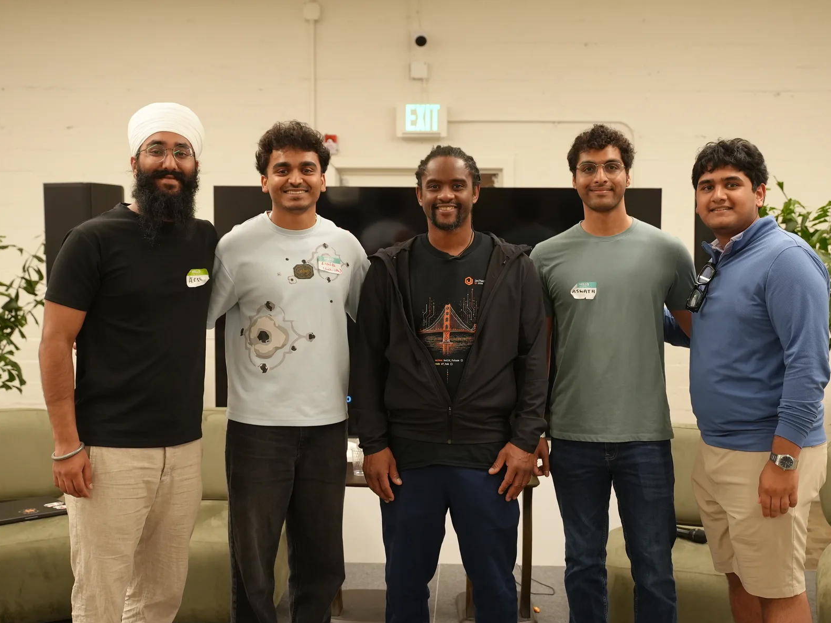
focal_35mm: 48
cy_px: 314
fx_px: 1152
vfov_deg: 30.3
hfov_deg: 39.6
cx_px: 443
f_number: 4
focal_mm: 44
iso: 2500
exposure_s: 1/160
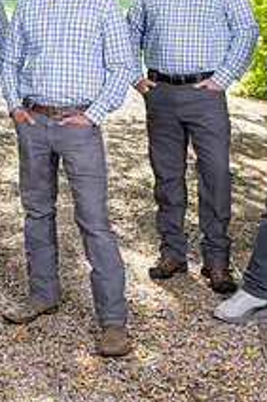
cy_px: 38
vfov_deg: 23.8
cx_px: -88
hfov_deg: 15.6
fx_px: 925
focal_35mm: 83
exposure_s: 1/200
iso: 640
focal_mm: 24
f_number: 6.3
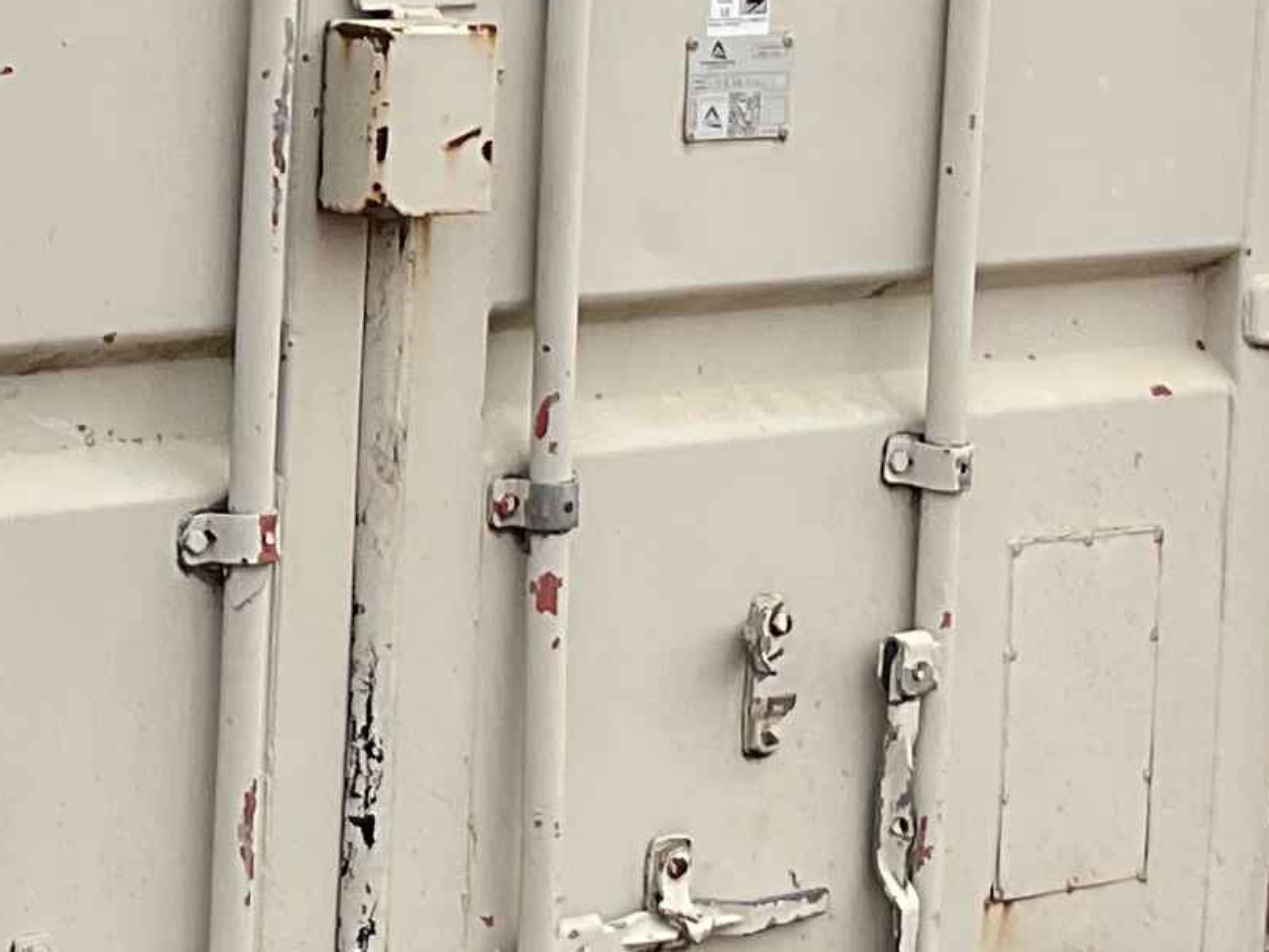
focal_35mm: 145
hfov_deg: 13.3
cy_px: 72
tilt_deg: -8.3
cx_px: -224
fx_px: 5317
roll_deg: -2.2
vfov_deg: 10.2
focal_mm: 3
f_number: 1.8
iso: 16
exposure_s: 1/406
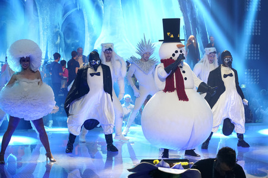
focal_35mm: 77
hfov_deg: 26.3
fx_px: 573
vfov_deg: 17.7
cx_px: 134
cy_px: 89
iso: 3200
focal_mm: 77
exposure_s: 1/200
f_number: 5.6
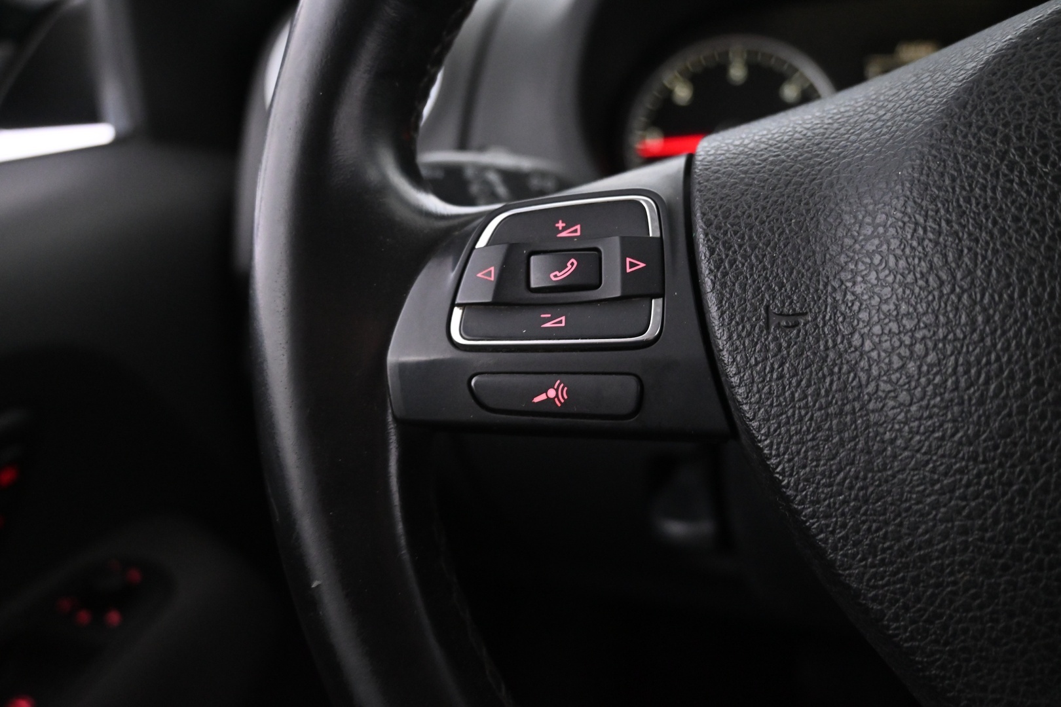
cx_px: 530
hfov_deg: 63.2
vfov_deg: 44.6
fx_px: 862
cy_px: 354
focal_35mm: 29
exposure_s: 1/30
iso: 3200
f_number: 3.8
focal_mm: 19.5
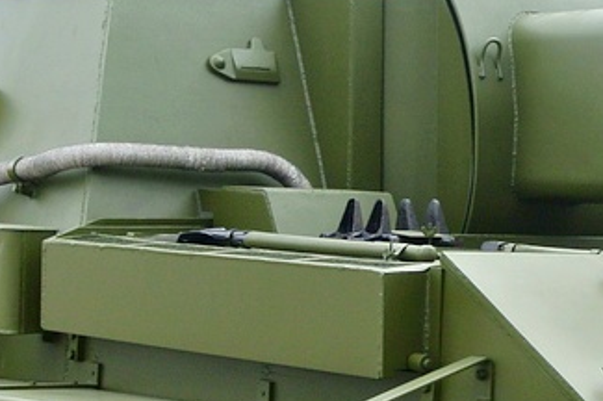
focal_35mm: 144
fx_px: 2410
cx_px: 627
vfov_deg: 9.5
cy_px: 367
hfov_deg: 14.0
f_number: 4
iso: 100
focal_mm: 14.5
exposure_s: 1/200
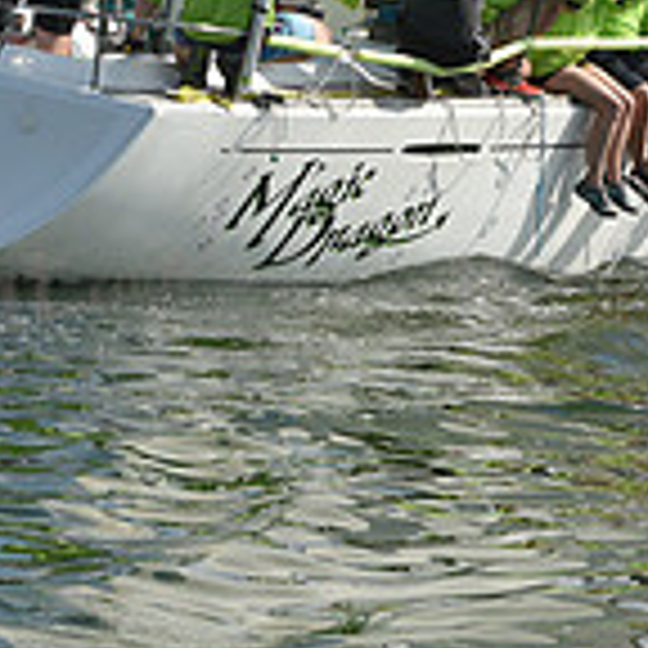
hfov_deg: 7.3
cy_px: 38
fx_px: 5083
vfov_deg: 7.3
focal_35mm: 240
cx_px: 423
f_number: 7.1
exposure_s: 1/2000
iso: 320
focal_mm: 70
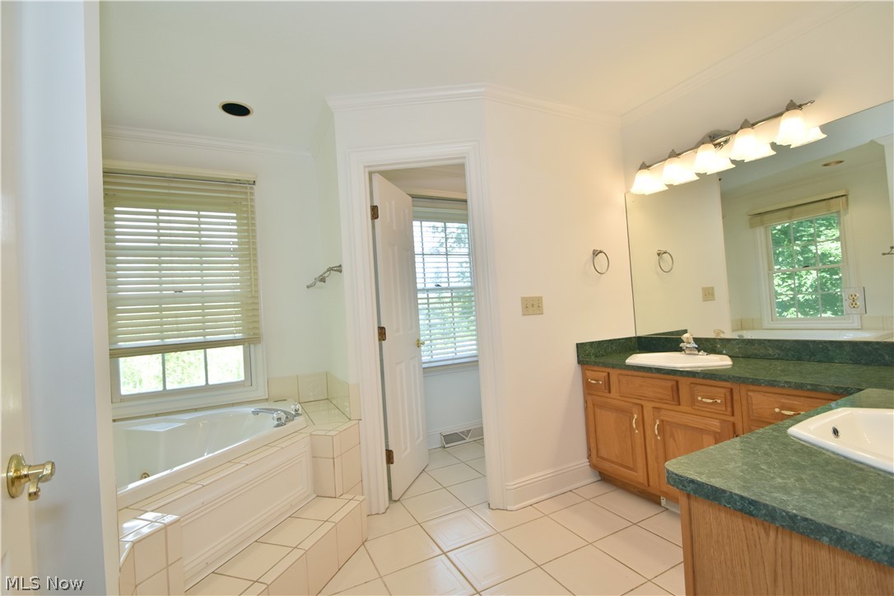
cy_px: 298
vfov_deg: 77.3
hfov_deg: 100.4
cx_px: 447
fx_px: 372
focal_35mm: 15
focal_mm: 10
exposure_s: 1/125
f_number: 5.6
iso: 320
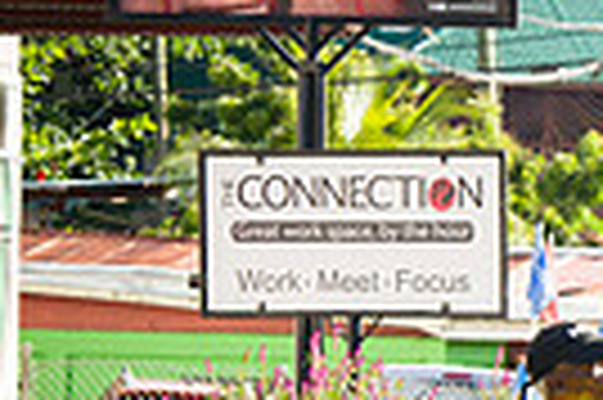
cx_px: 1206
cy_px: 512
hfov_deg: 3.9
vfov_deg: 2.6
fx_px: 8833
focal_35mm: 528
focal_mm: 122
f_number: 7.1
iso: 100
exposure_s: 1/200
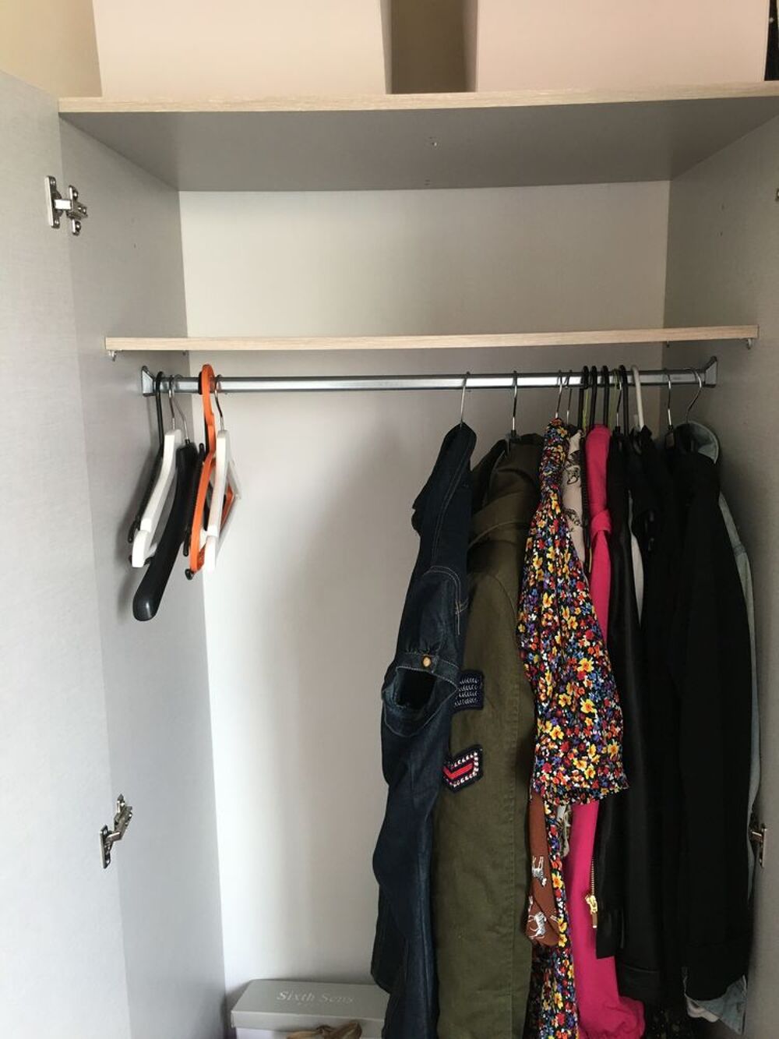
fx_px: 870
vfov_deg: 61.7
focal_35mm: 29
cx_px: 390
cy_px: 520
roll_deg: +1.3
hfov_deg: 48.2
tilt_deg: -10.3
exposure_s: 1/33
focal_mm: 4.15
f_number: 2.2
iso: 125
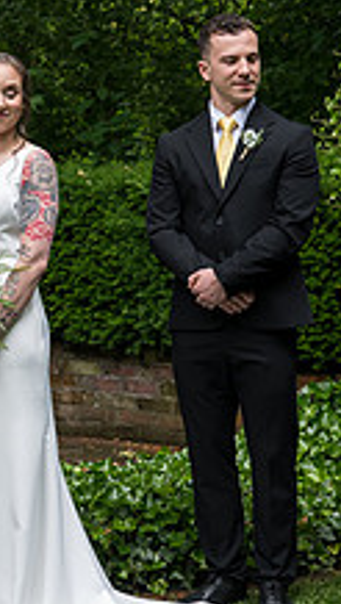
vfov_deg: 14.8
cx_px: -172
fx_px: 2325
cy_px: 170
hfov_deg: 8.2
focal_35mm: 145
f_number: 4
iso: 500
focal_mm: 52
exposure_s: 1/400
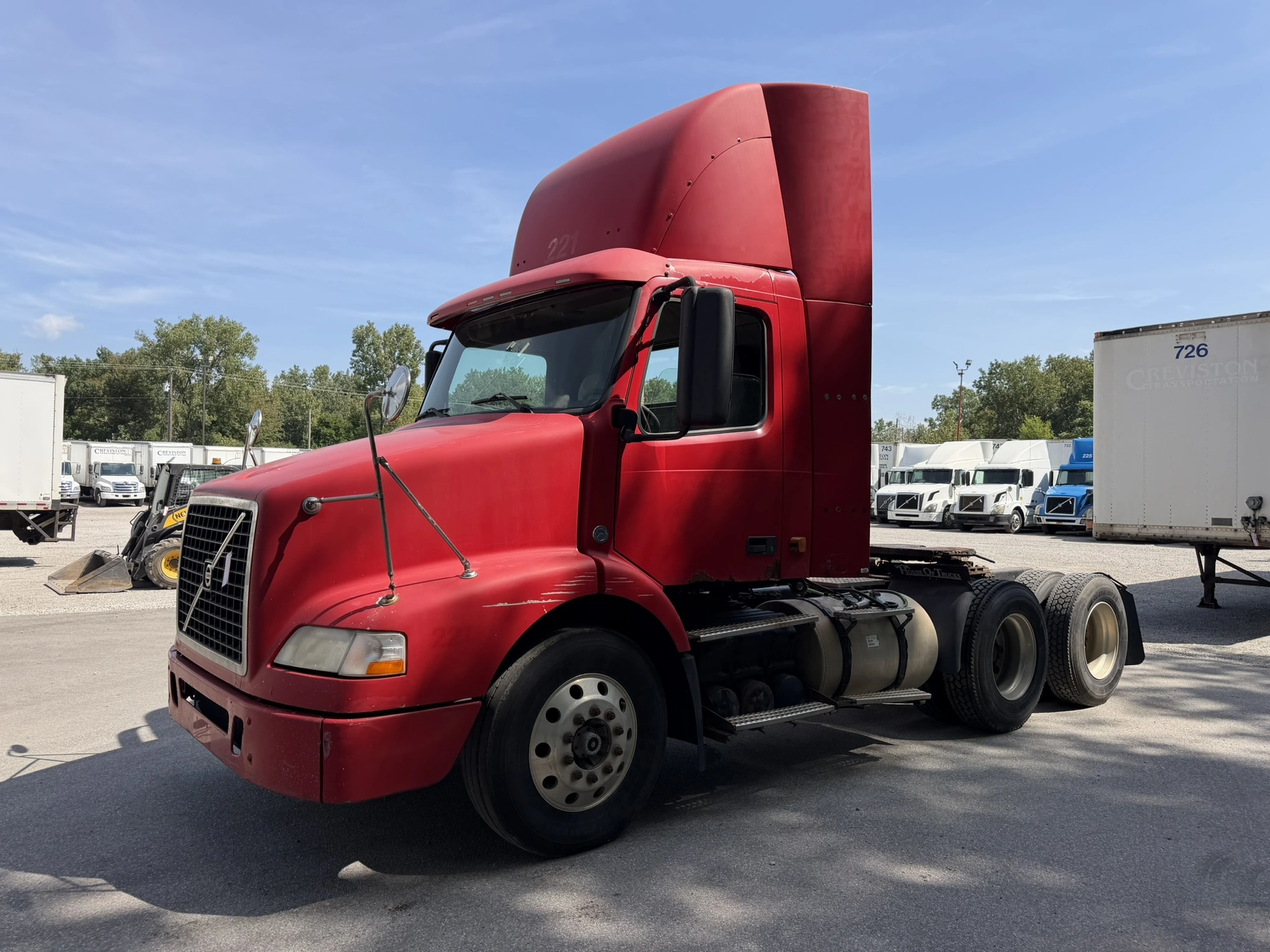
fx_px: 881
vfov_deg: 56.8
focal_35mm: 24
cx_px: 635
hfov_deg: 71.6
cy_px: 476
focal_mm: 6.76
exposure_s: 1/3021
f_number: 1.78
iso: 80
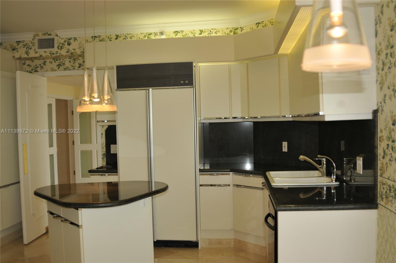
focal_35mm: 36
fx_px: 395
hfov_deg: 53.2
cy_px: 132
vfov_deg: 36.8
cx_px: 198
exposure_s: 1/250
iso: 250
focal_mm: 24
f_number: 2.8
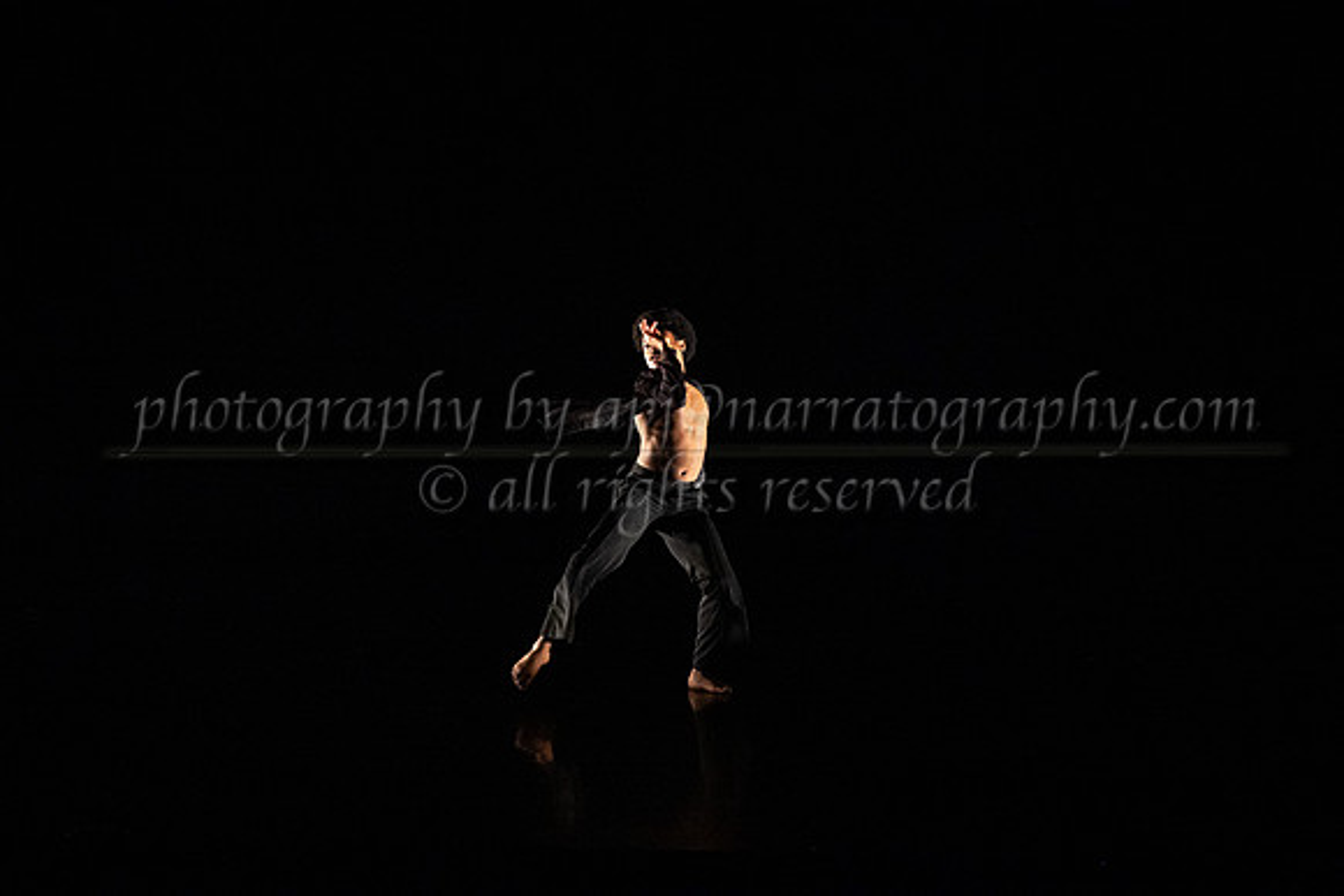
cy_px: 448
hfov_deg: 24.8
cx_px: 672
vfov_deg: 16.7
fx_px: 3062
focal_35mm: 82
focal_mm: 82
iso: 5000
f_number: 3.2
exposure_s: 1/500
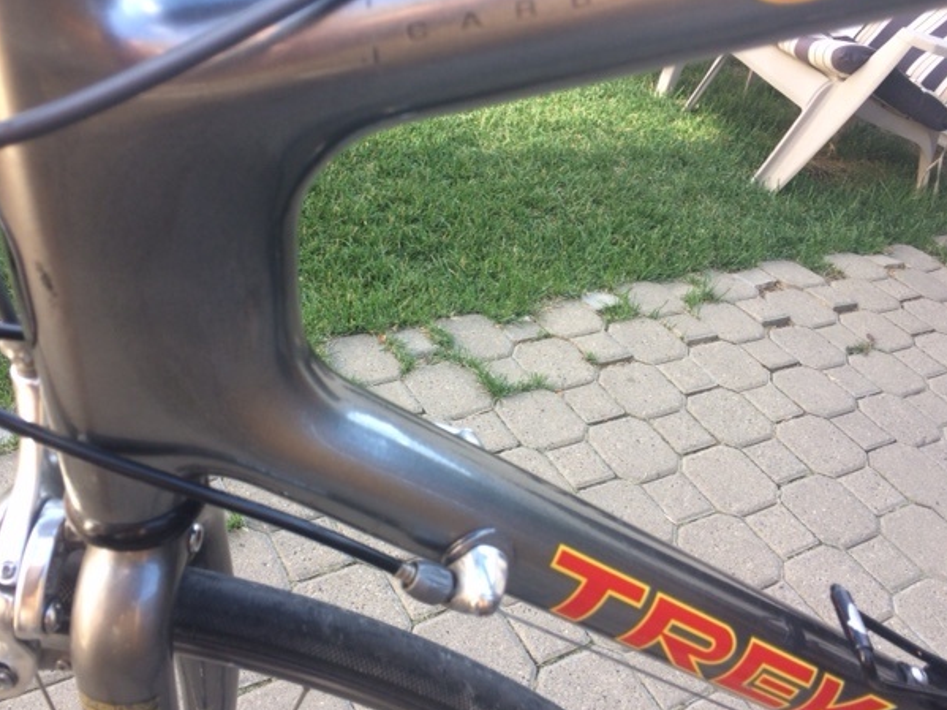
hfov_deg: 58.4
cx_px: 465
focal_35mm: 31
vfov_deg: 45.4
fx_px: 848
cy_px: 364
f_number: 2.2
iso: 40
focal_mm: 4.15
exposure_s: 1/120
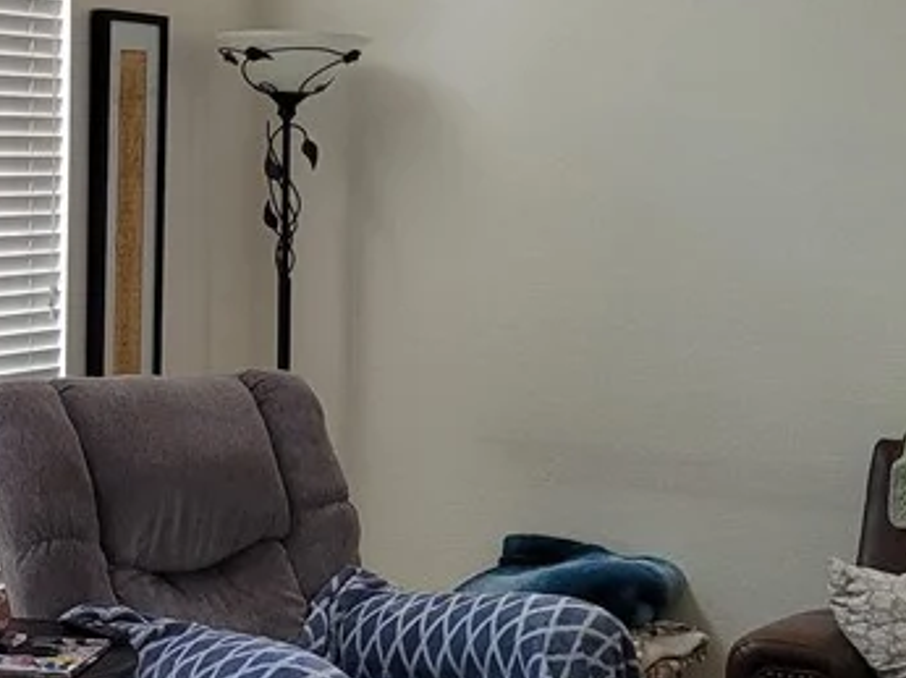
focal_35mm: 77
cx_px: -79
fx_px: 2014
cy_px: 322
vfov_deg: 19.1
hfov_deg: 23.8
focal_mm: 5.4
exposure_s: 1/120
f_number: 1.8
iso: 250
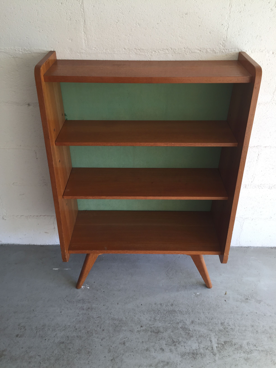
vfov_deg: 61.7
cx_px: 138
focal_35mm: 29
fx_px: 308
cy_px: 184
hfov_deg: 48.2
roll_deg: -0.4
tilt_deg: -33.5
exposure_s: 1/50
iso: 32
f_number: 2.2
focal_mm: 4.15
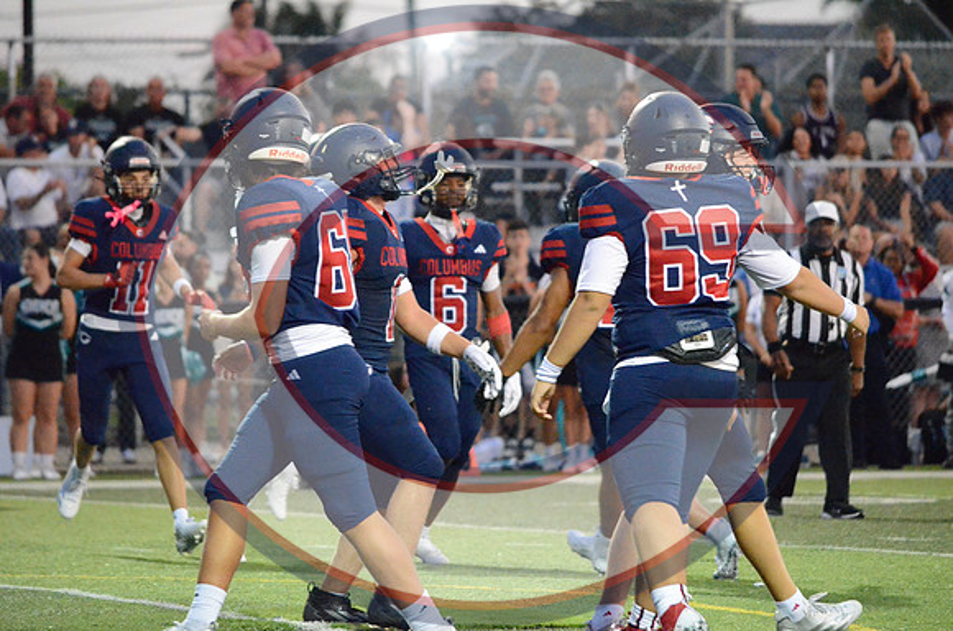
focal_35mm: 315
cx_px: 476
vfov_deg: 4.3
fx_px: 8320
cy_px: 316
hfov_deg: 6.6
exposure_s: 1/400
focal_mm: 210
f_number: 5.3
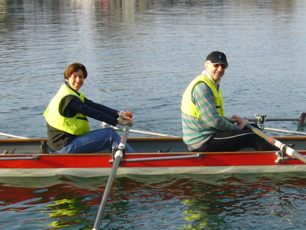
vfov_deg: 14.2
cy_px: 156
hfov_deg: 18.7
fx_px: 920
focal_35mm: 104
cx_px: 242
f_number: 5.6
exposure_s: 1/160
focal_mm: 5.8
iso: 80
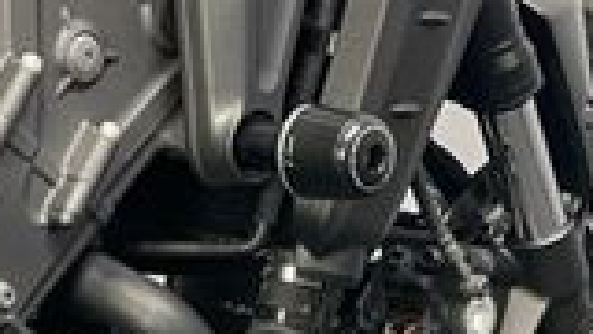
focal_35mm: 109
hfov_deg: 19.6
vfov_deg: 11.1
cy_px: 267
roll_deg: +1.3
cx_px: 185
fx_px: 1714
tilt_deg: -12.4
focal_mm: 5.1
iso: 200
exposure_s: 1/50
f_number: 1.6
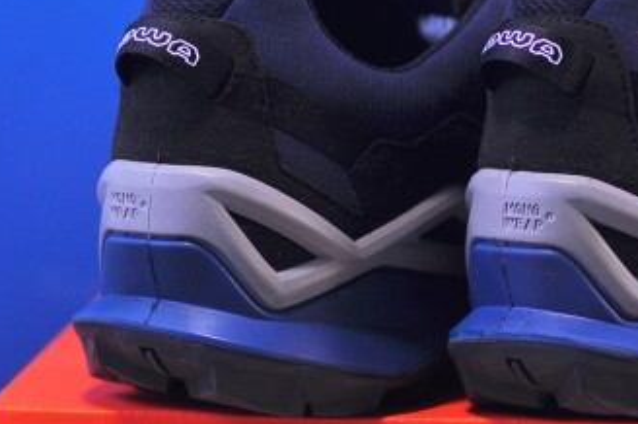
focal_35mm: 183
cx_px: 636
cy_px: 9
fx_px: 3240
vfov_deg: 7.5
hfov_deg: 11.1
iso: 250
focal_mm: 50
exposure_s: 1/320
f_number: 2.5
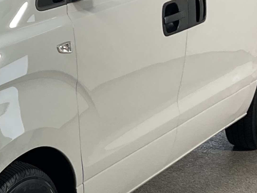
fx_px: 802
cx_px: -67
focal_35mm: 108
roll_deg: -0.4
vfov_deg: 13.7
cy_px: 120
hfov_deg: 17.2
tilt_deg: -14.5
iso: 16
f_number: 1.8
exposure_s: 1/120
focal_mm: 3
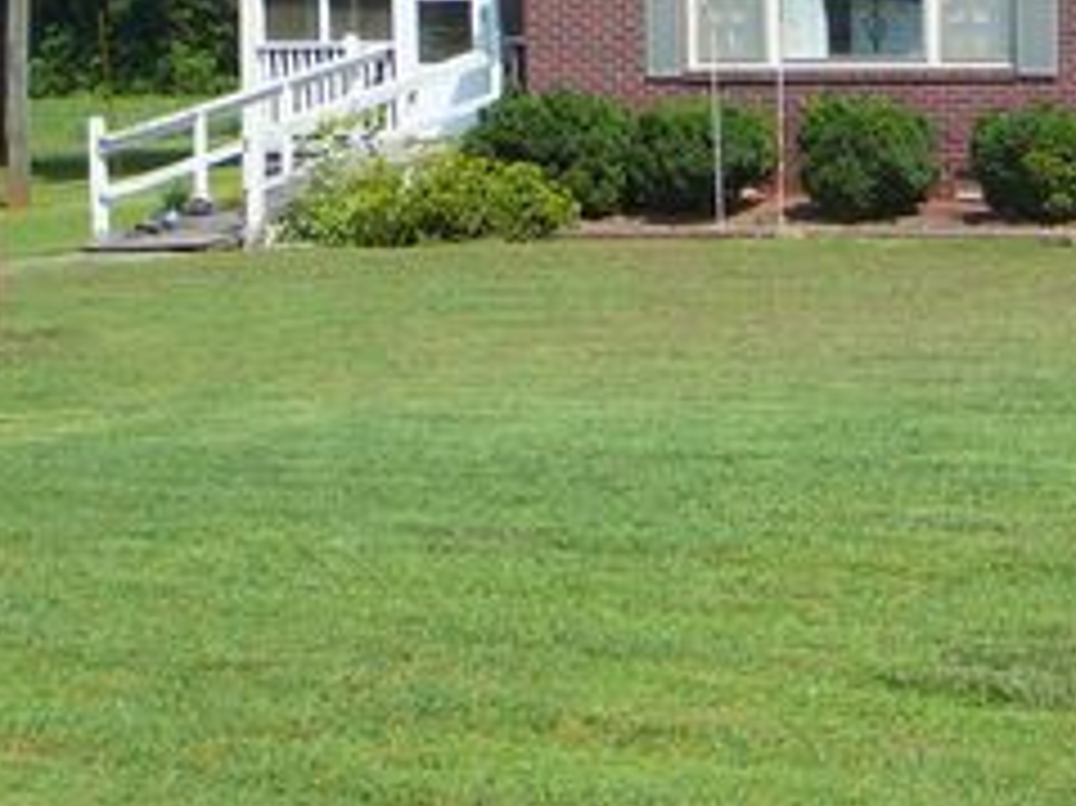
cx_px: 1081
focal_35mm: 136
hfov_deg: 14.3
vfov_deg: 10.9
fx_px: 4225
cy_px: 146
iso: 80
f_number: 3.6
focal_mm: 9.7
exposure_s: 1/640
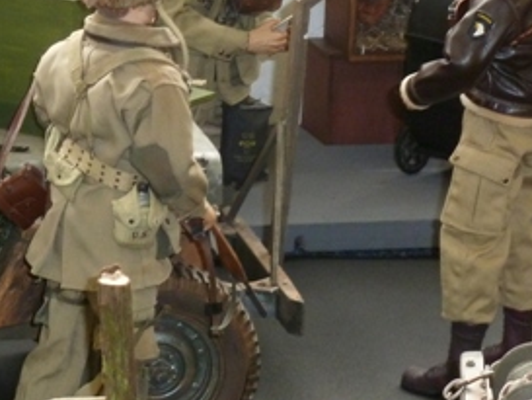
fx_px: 3244
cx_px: 242
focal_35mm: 211
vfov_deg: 7.0
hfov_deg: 9.4
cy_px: 86
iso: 320
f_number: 4.3
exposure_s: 1/40
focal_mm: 14.7
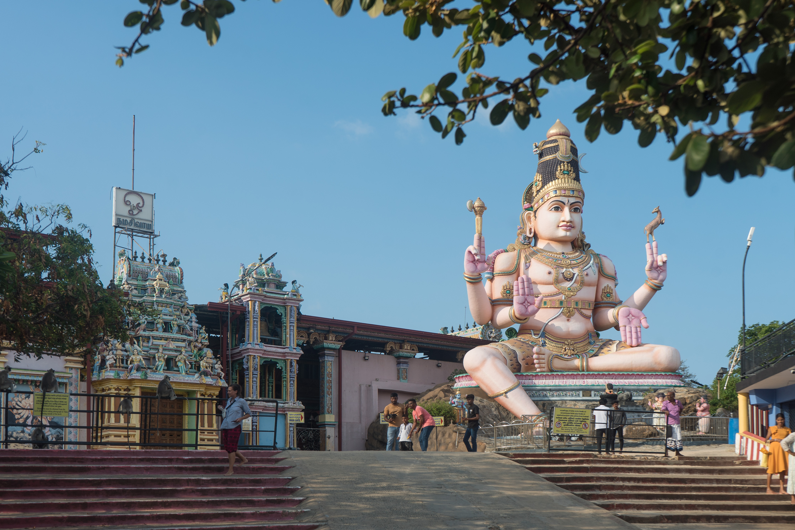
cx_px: 398
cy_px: 265
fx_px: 994
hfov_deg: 43.6
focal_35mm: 45
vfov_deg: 29.9
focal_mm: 45
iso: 125
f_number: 7.1
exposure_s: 1/400
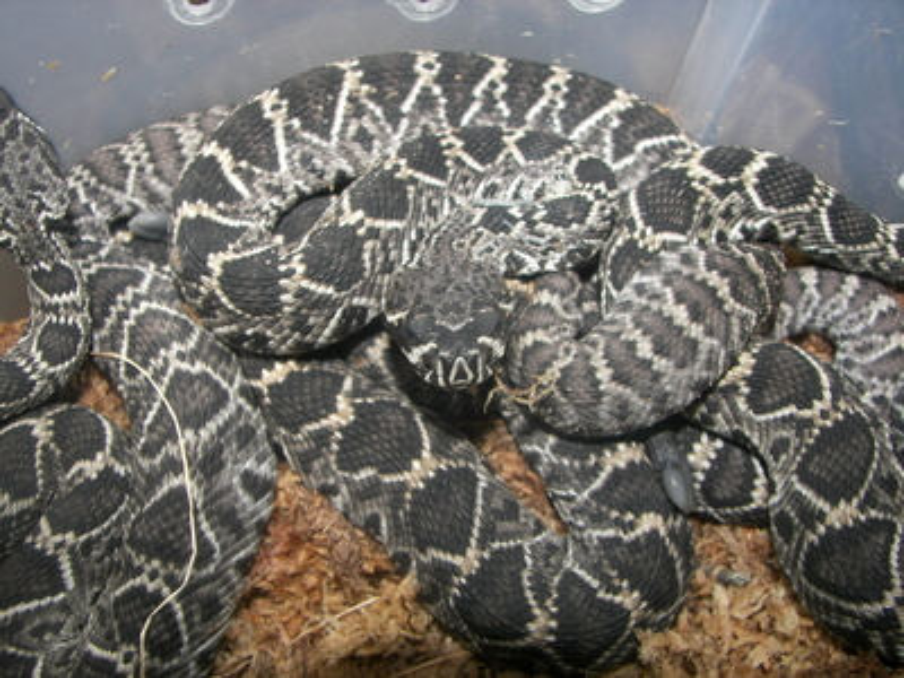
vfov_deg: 39.7
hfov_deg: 51.4
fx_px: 940
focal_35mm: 36
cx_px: 452
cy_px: 339
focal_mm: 6
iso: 100
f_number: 2.8
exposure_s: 1/30
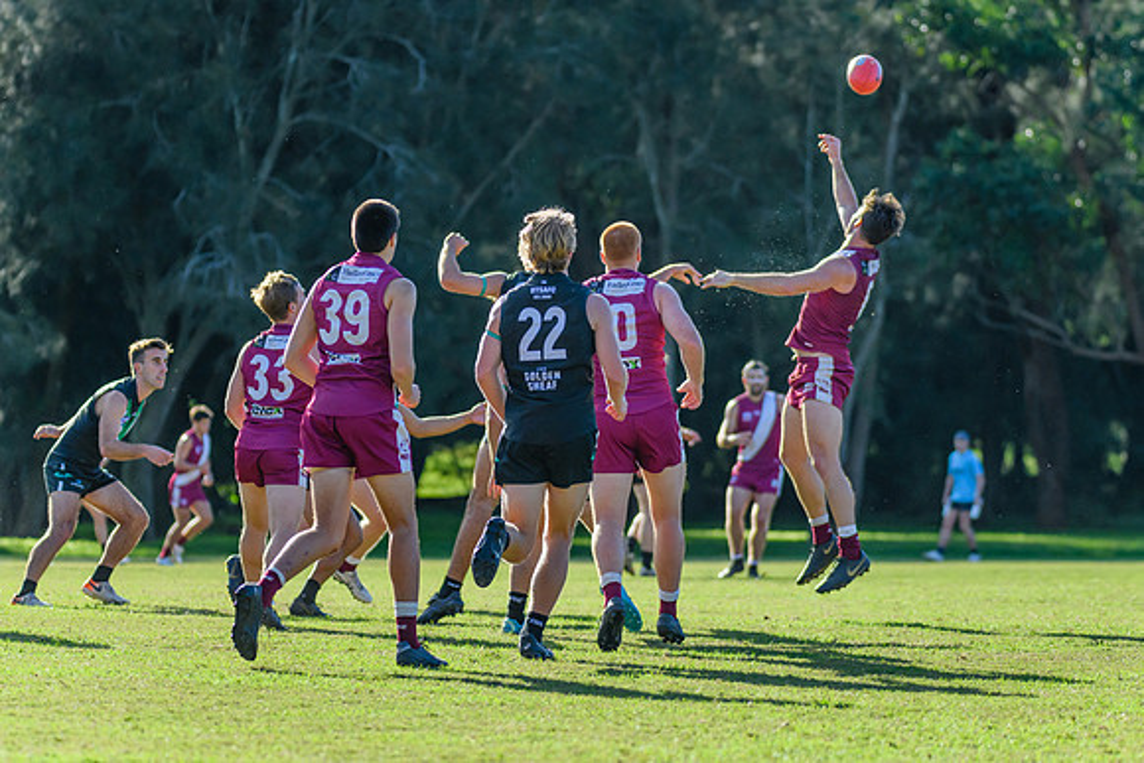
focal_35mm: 225
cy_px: 354
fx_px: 7151
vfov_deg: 6.1
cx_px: 623
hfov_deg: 9.1
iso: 1100
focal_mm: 190
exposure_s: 1/2500
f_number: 4
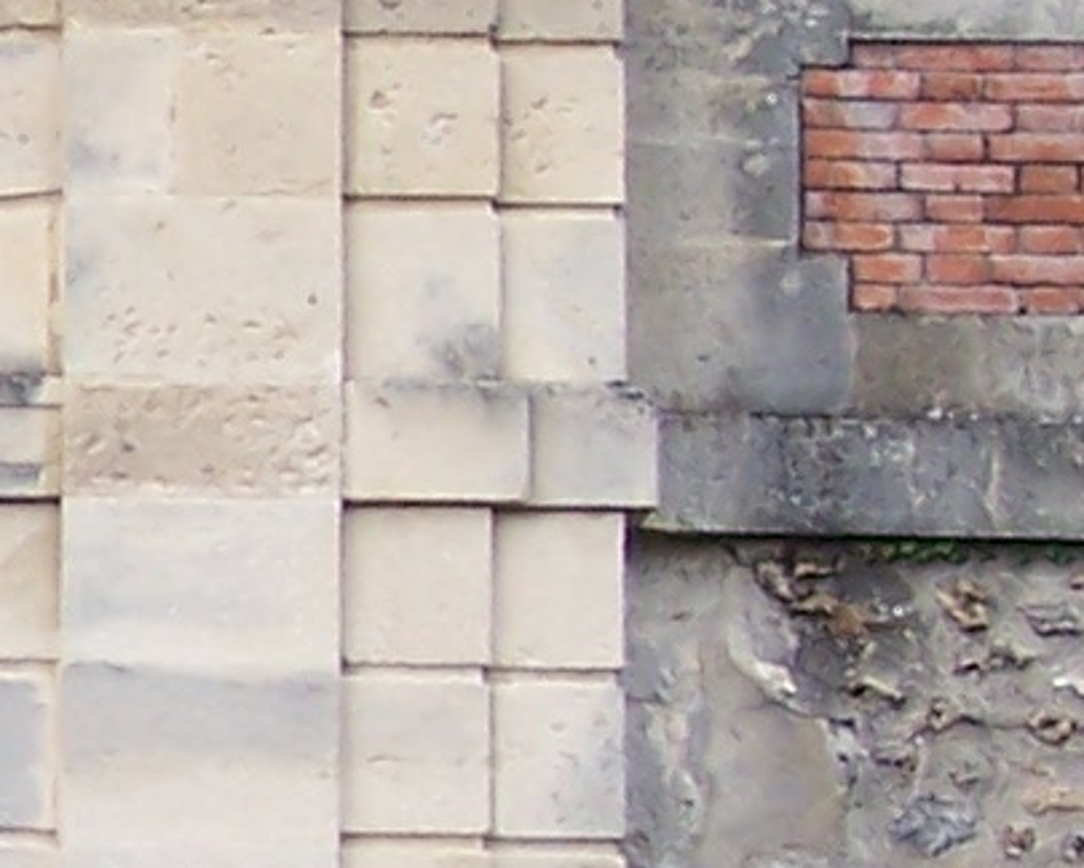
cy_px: 903
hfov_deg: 7.8
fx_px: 7571
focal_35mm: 236
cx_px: -1084
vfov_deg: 6.5
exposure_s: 1/250
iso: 80
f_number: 2.8
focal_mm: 6.3
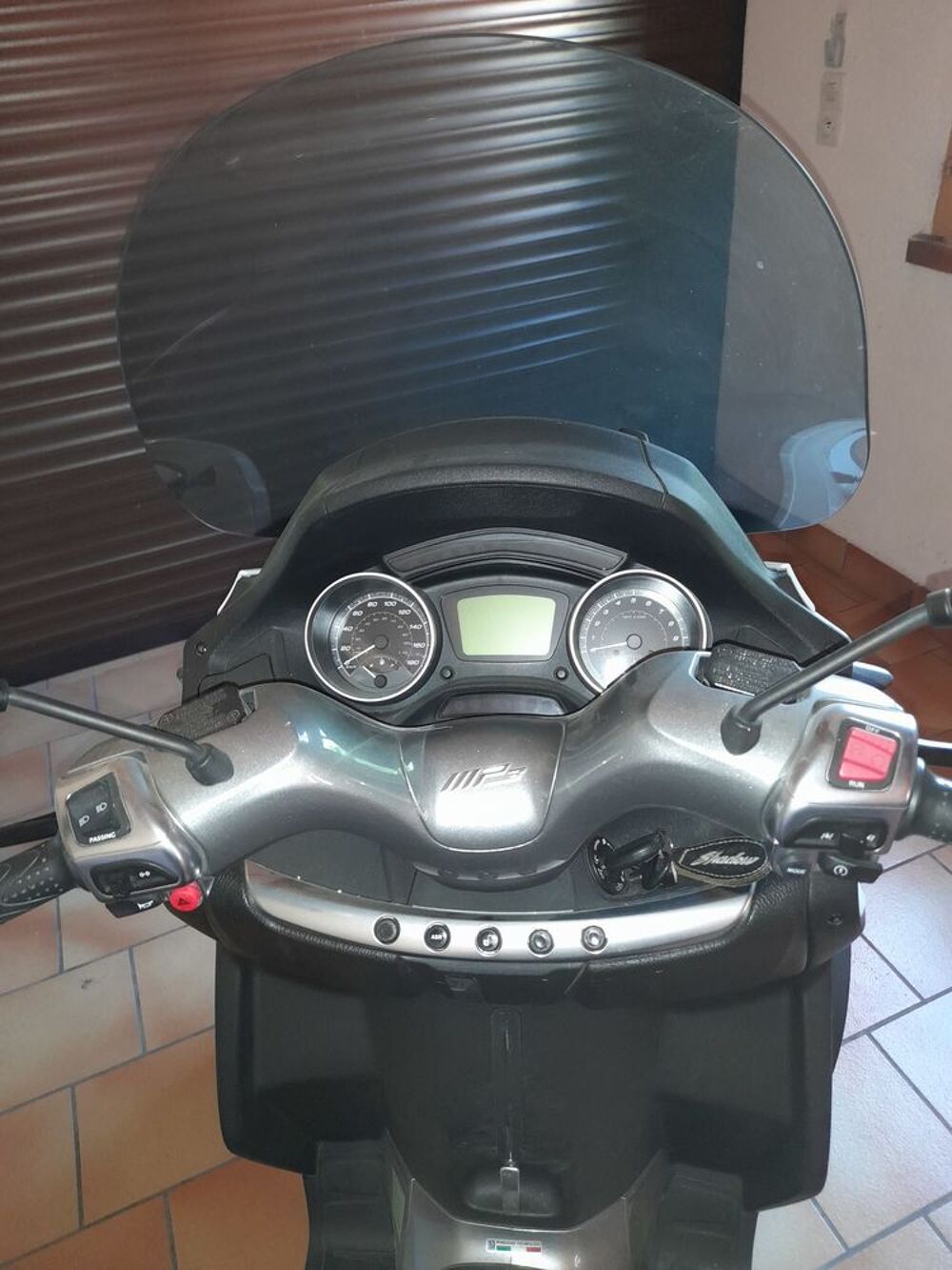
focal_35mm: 25
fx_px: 917
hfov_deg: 54.9
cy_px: 635
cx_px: 476
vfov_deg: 69.4
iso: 320
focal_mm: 4.6
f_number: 2
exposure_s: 1/33
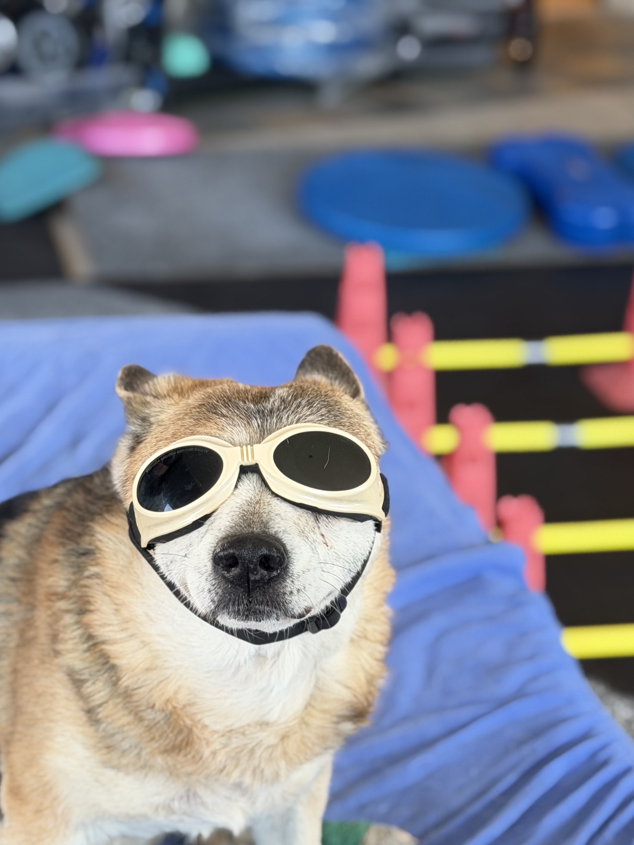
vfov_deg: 23.8
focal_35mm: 82
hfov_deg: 18.0
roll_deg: -1.6
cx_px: 256
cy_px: 461
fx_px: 2002
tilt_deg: -24.7
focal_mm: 6.76
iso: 100
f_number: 1.78
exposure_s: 1/110
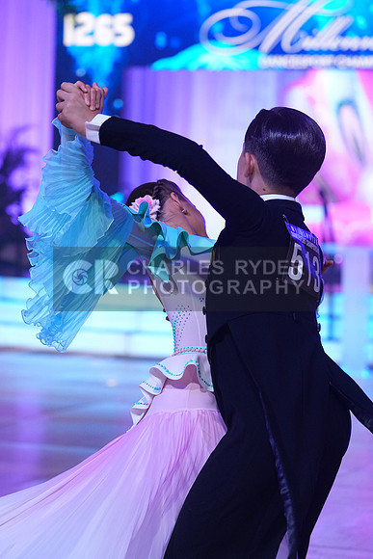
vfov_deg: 16.9
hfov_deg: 11.3
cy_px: 280
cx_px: 186
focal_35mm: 121
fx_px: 1879
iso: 2000
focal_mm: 121
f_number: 4
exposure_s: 1/400
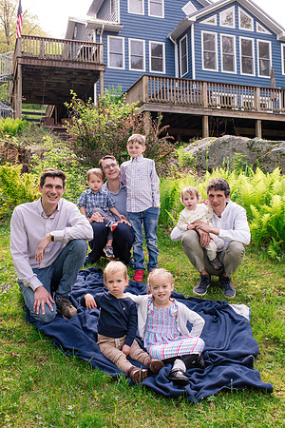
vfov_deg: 54.4
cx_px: 142
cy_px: 214
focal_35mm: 35
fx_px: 416
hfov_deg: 37.9
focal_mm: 35
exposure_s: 1/400
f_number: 8
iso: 800
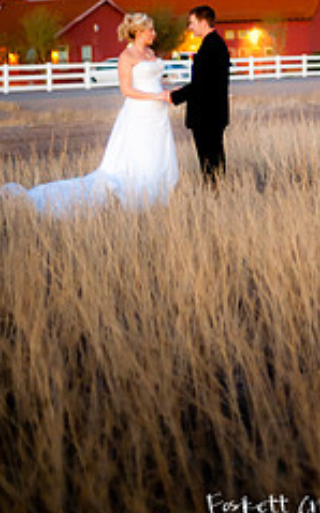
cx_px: 214
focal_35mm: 96
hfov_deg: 13.6
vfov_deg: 21.2
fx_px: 1342
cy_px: 52
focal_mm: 50
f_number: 1.4
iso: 2500
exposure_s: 1/160
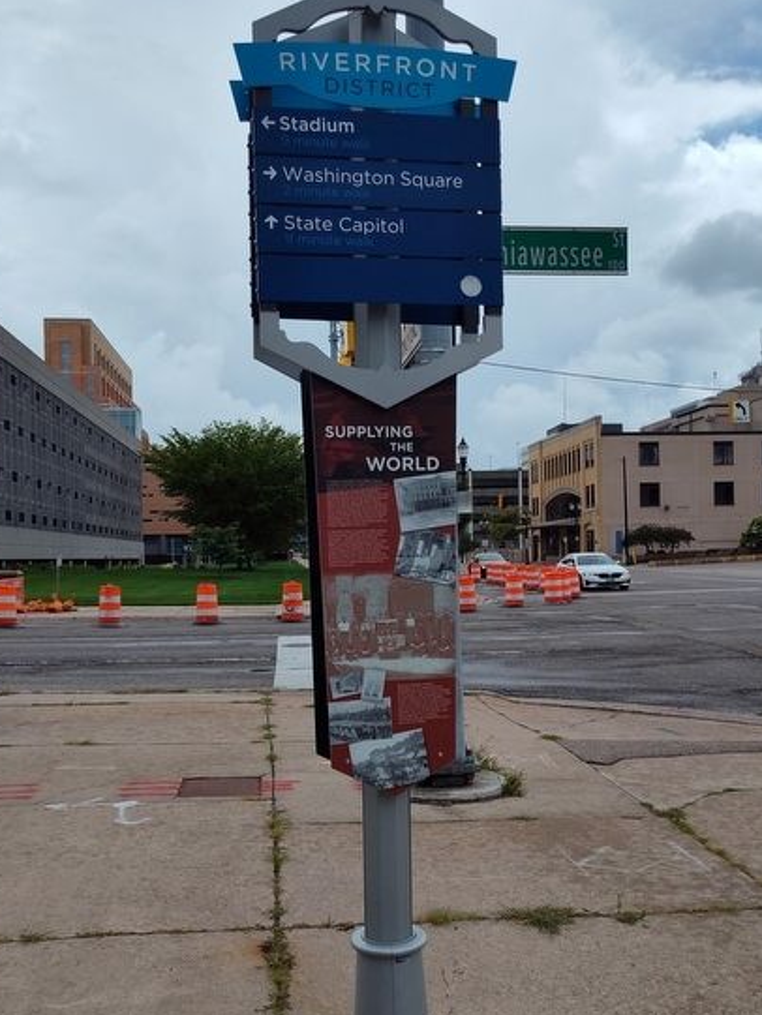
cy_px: 546
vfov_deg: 53.9
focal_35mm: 34
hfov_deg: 41.8
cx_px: 385
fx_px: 998
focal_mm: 5.56
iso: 100
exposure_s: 1/3020
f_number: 1.8
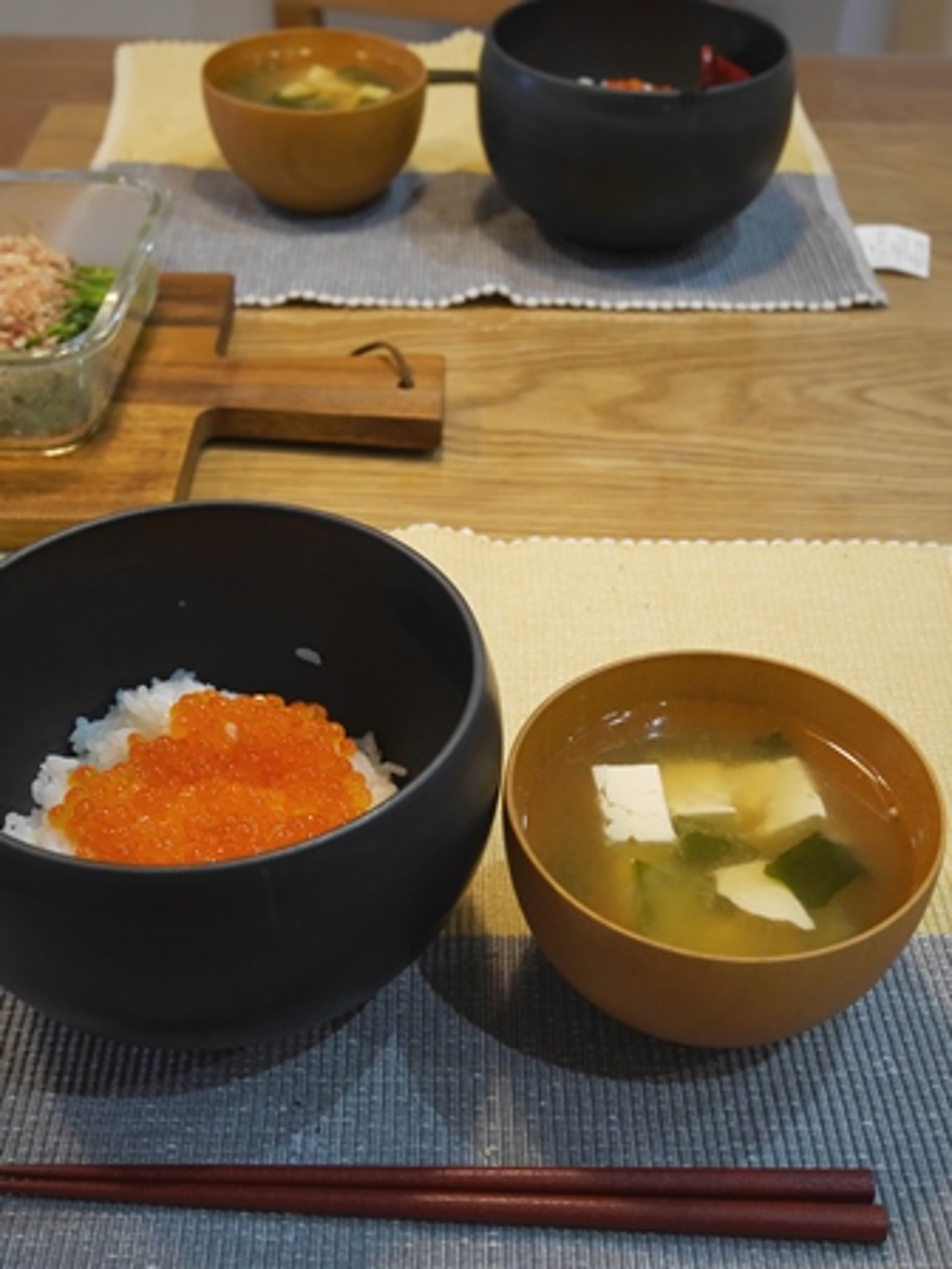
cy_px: 634
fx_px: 1613
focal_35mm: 44
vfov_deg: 42.9
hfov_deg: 32.9
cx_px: 476
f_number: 4.9
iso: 1250
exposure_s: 1/60
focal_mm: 22
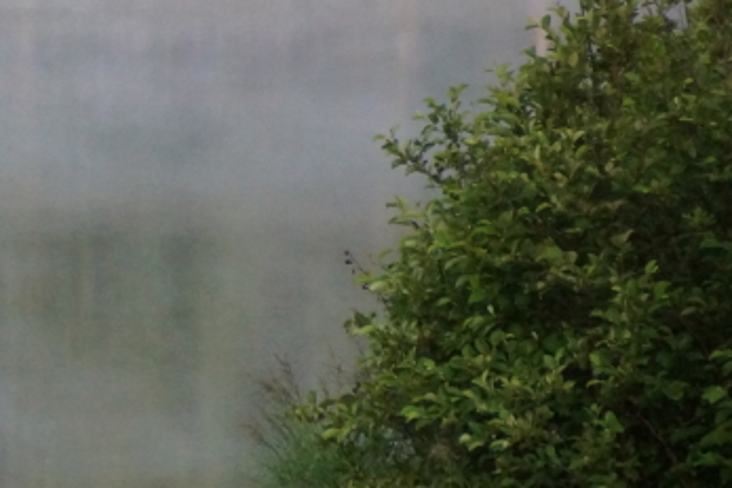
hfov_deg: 1.9
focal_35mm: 1081
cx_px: -151
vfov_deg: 1.3
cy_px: 104
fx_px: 21969
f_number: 6.3
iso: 1600
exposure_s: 1/320
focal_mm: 250
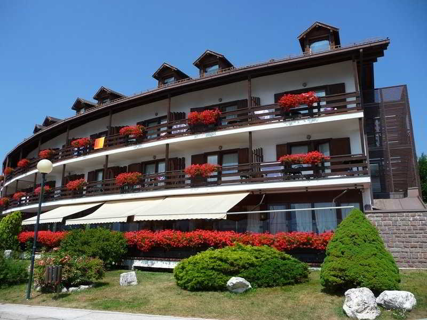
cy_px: 160
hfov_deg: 63.4
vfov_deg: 49.7
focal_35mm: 28
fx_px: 345
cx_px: 214
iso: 100
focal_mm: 4.7
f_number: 3.3
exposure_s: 1/1000
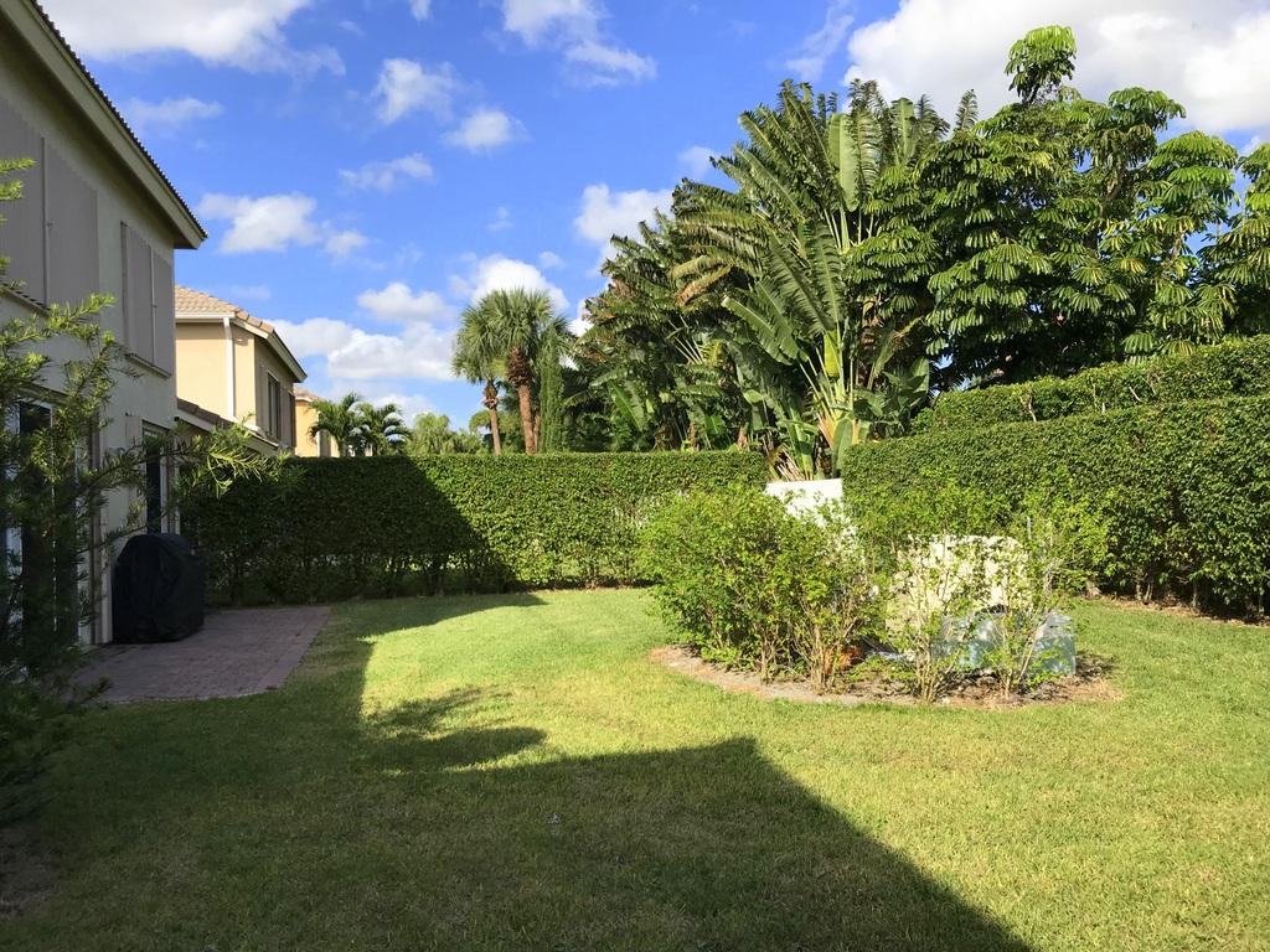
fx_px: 1027
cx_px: 635
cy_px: 476
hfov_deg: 63.4
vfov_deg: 49.7
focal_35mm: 28
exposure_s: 1/1996
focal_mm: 3.99
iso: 20
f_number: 1.8
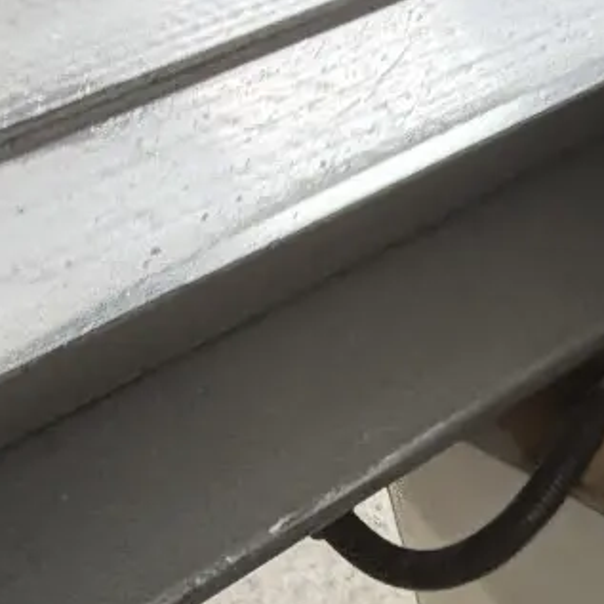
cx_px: 793
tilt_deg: -41.3
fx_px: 1481
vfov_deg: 21.9
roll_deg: -1.5
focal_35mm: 75
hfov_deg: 20.9
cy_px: 646
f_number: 2.2
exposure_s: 1/121
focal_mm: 2.22
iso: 320
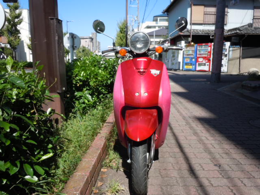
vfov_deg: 49.7
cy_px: 98
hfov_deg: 63.4
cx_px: 130
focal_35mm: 28
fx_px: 210
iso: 100
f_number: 3.7
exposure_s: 1/500
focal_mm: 5
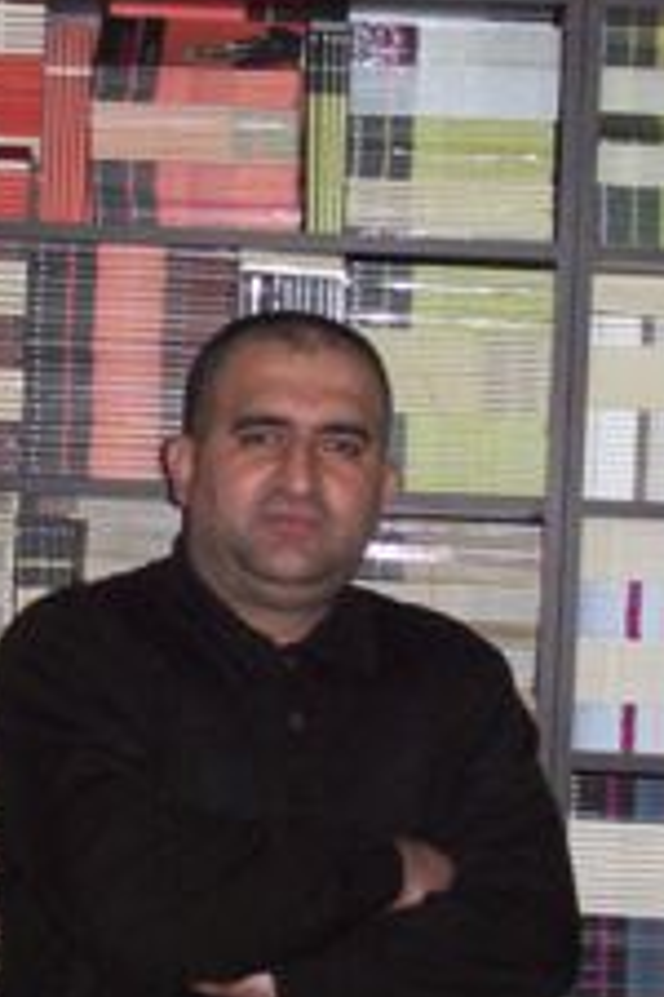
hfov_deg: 11.8
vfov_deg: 17.6
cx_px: 359
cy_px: 607
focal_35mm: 116
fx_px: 3209
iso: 200
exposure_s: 1/84.5
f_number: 3.4
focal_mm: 9.4
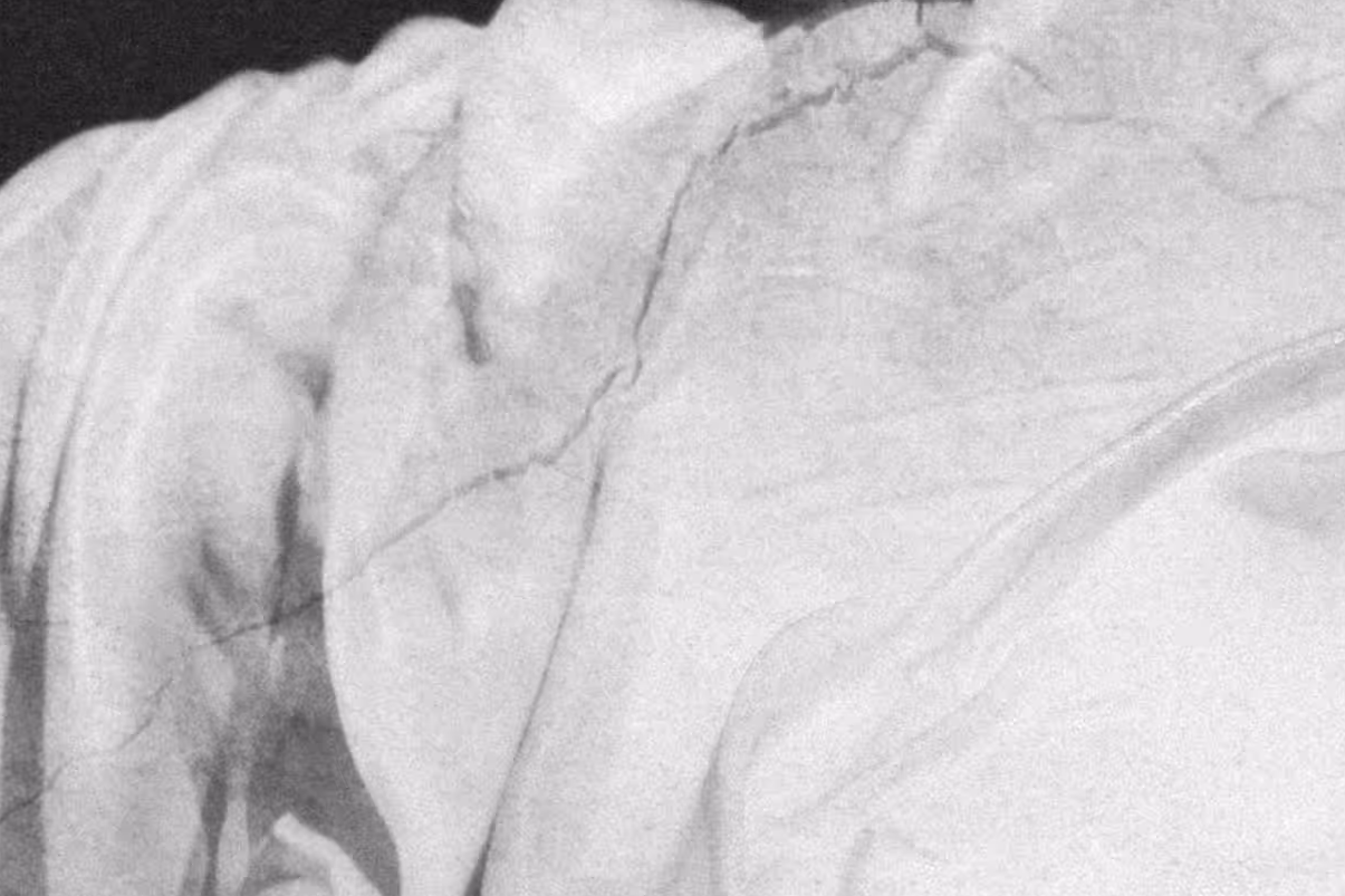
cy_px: 2993
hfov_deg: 8.6
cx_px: 1281
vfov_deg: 5.3
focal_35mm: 239
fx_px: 8927
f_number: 9
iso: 250
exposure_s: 1/500
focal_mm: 48
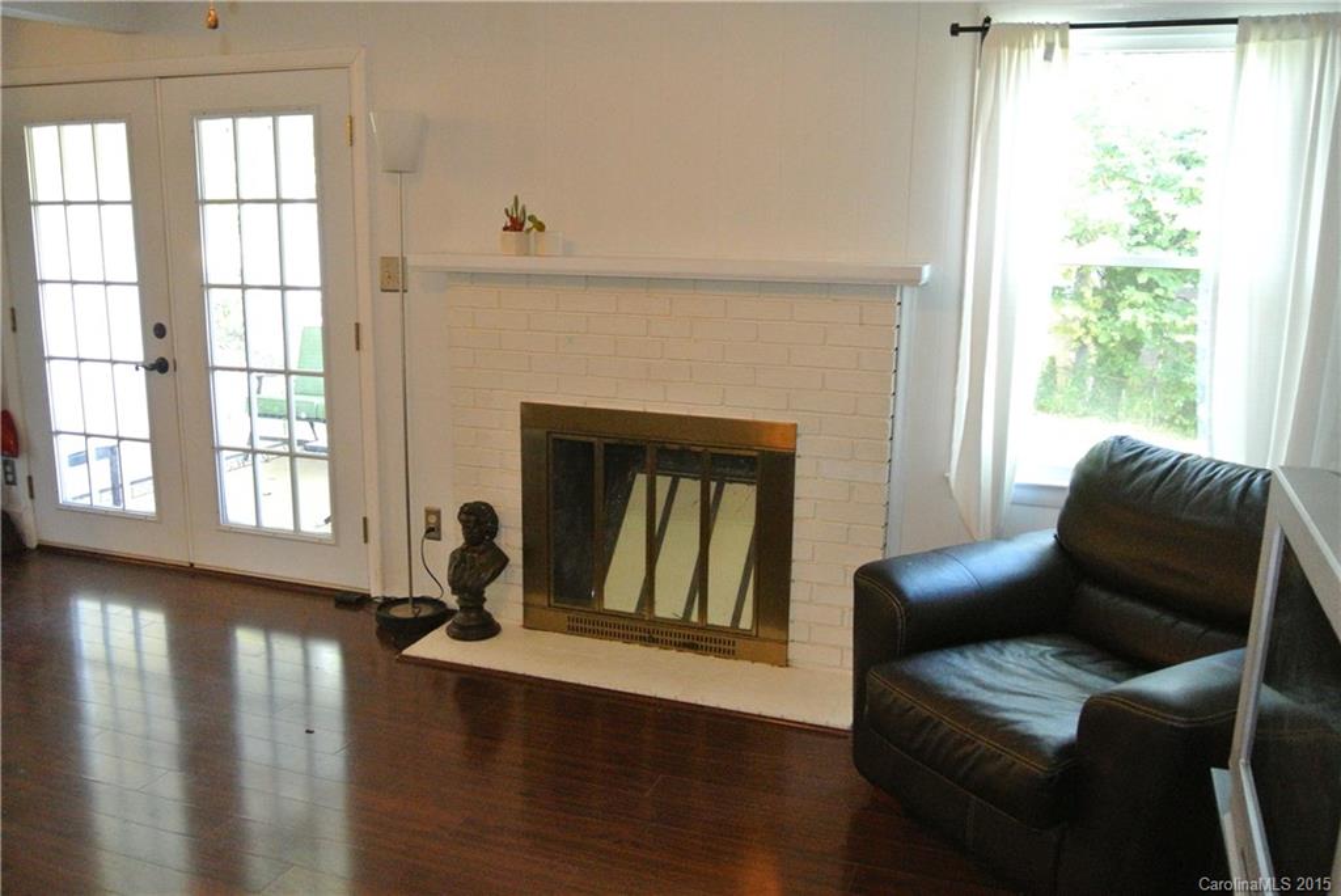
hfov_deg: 61.9
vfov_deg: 43.7
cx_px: 670
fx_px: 1118
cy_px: 448
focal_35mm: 30
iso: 2500
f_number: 3.5
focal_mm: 11.4
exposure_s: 1/60
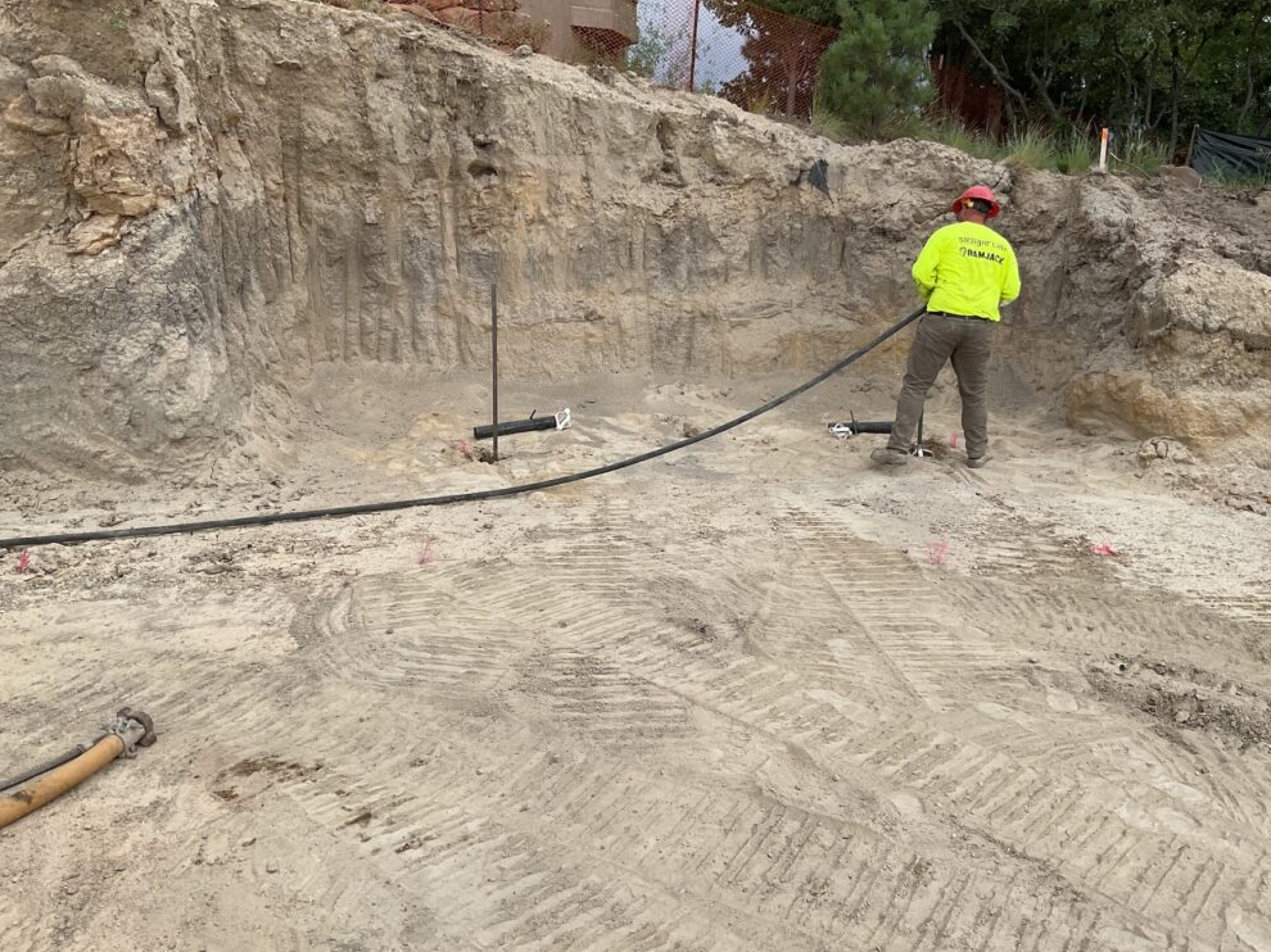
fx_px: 1101
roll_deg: -0.9
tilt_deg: -11.7
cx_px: 644
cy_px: 466
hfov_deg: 60.0
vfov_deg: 46.8
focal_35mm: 30
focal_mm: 3
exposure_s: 1/406
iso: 16
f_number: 1.8
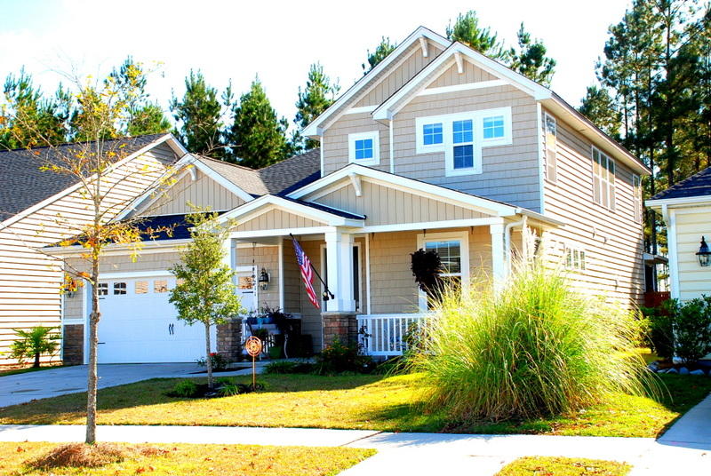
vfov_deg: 28.2
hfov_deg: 41.1
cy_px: 238
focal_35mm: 48
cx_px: 356
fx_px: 949
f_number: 8
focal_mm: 32
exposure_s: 1/250
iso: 400
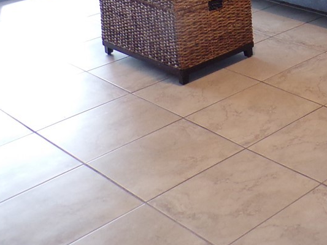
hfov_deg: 23.8
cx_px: 424
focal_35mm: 72
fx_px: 680
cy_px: -110
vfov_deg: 18.4
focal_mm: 4.3
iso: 173
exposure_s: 1/34
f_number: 3
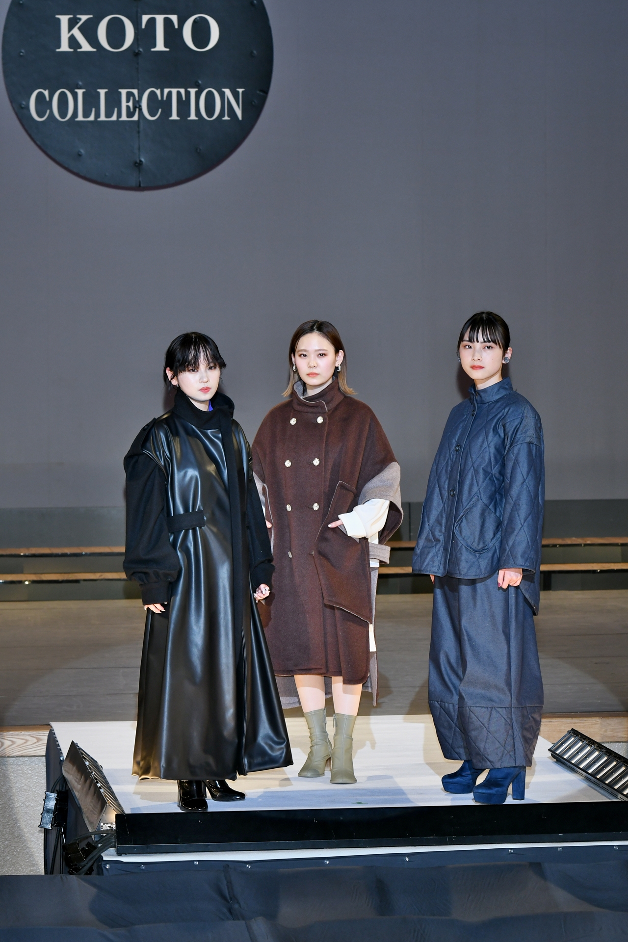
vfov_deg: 14.4
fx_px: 3728
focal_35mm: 142
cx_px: 314
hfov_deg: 9.6
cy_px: 471
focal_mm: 95
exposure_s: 1/250
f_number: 5.6
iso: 800
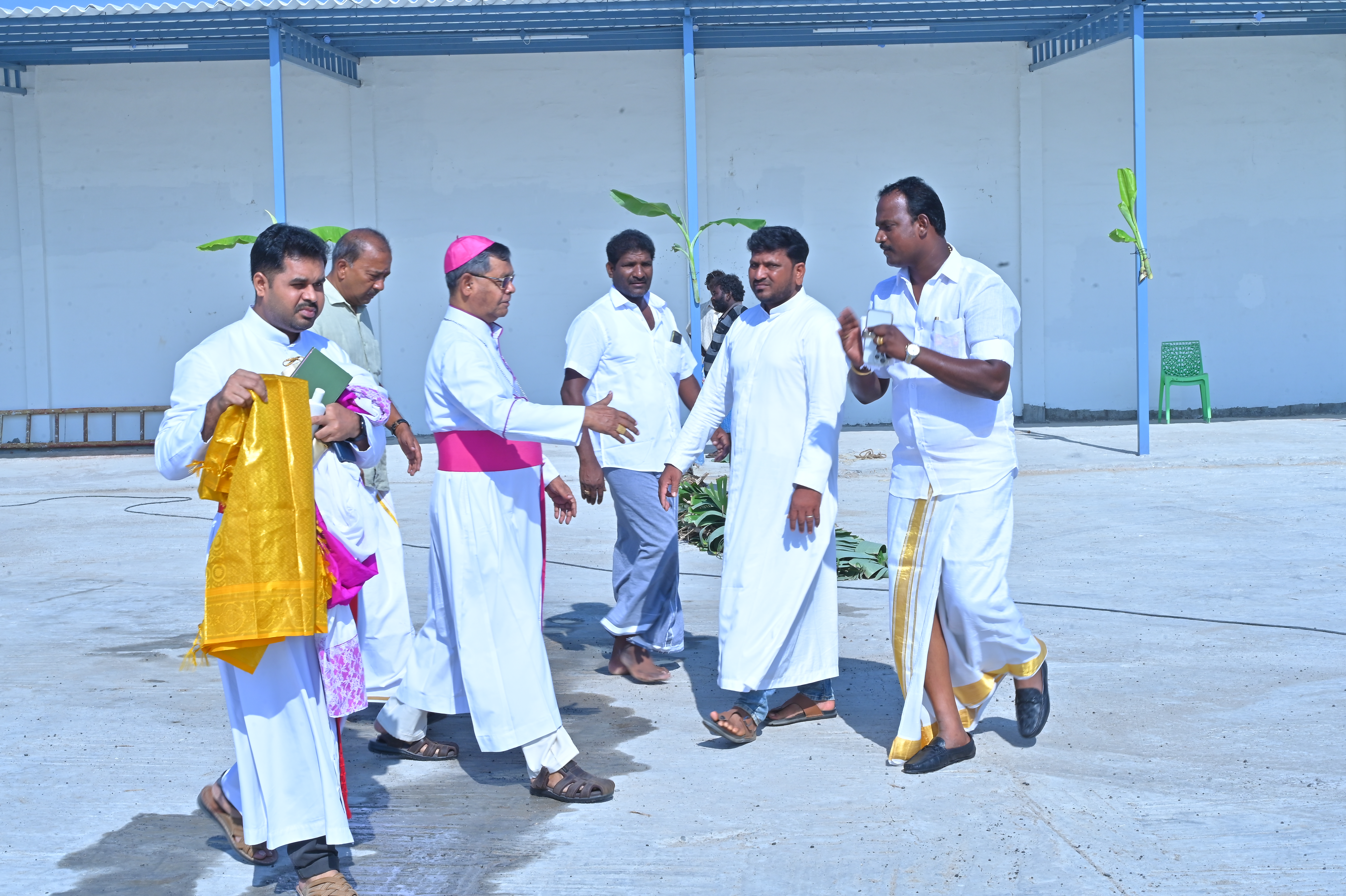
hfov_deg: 39.6
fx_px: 1868
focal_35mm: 50
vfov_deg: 27.0
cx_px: 673
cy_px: 448
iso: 400
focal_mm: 50
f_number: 22
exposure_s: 1/160
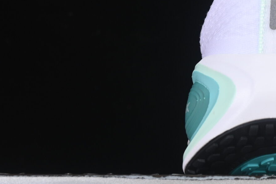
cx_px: 369
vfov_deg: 6.3
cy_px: 13
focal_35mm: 216
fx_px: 1656
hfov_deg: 9.3
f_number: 8
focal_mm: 50
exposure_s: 1/100
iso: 160
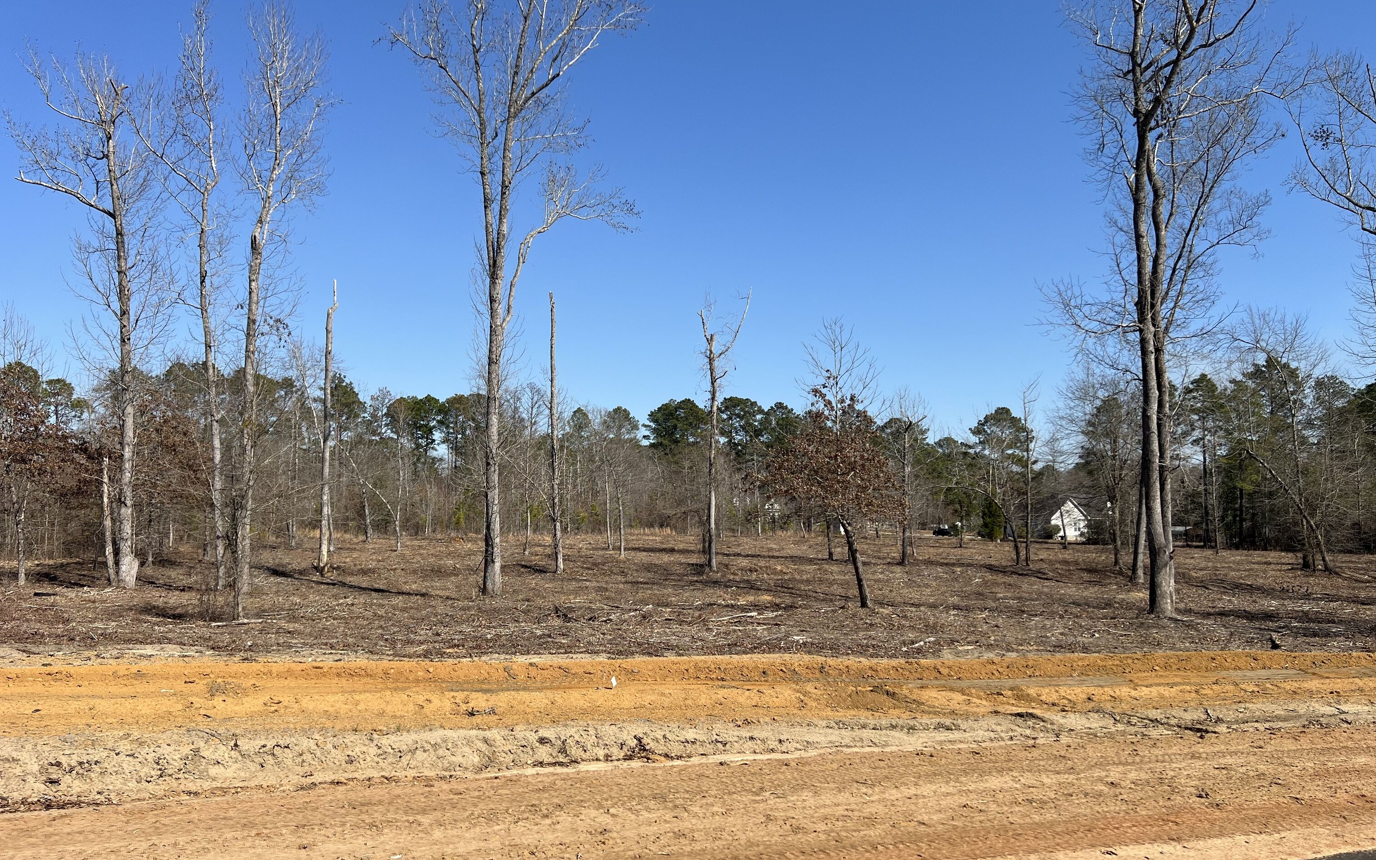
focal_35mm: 28
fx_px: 1050
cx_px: 680
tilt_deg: +2.3
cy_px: 448
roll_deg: +3.0
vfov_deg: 44.5
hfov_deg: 66.5
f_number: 1.5
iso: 50
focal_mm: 5.7
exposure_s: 1/4630
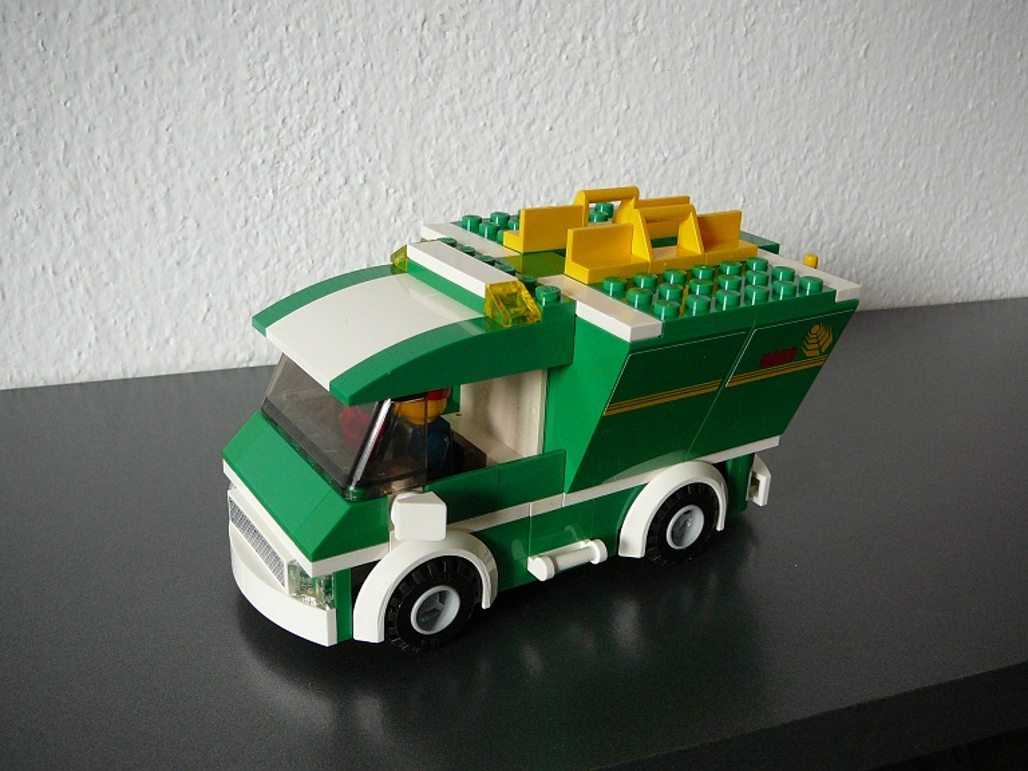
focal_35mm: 35
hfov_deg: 52.6
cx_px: 514
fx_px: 1039
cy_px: 386
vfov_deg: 40.7
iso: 200
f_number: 2.8
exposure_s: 1/25
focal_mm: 5.2
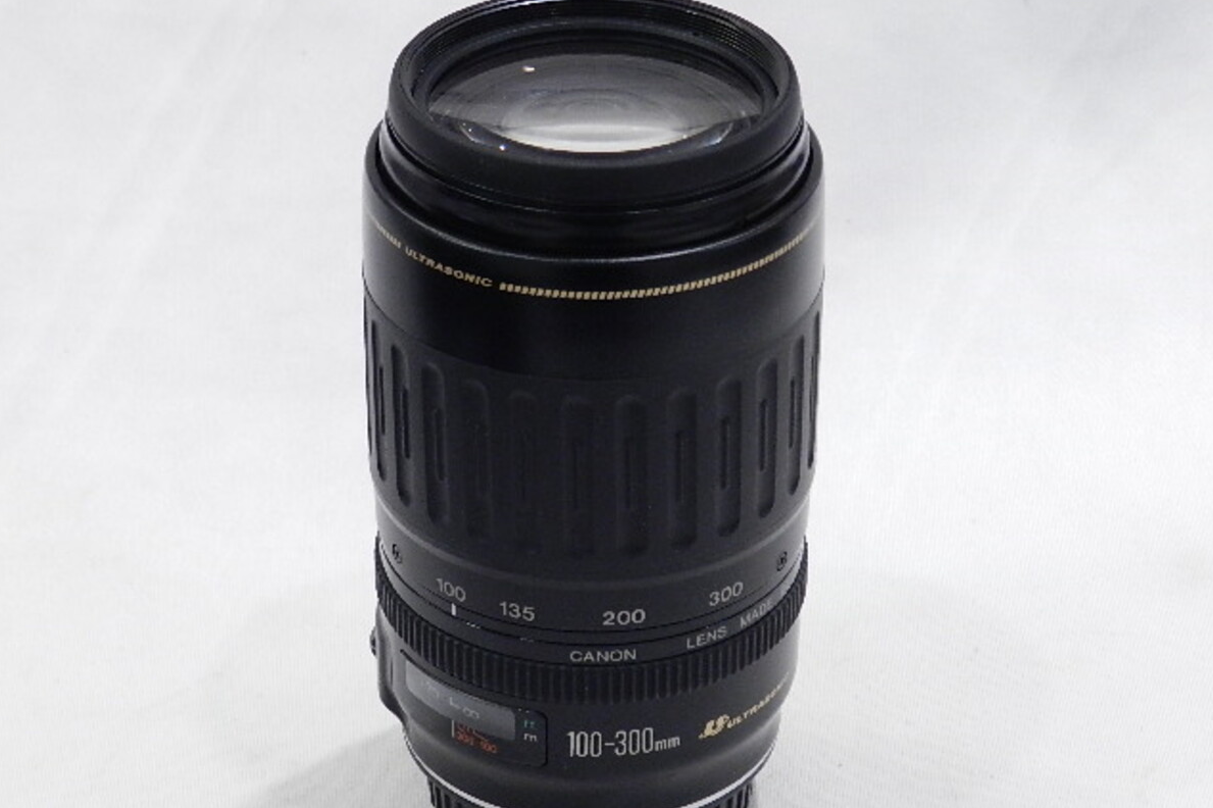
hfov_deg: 19.5
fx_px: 3537
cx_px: 605
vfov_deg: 13.0
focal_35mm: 105
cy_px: 445
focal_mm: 17.7
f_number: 4.6
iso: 800
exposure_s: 1/50
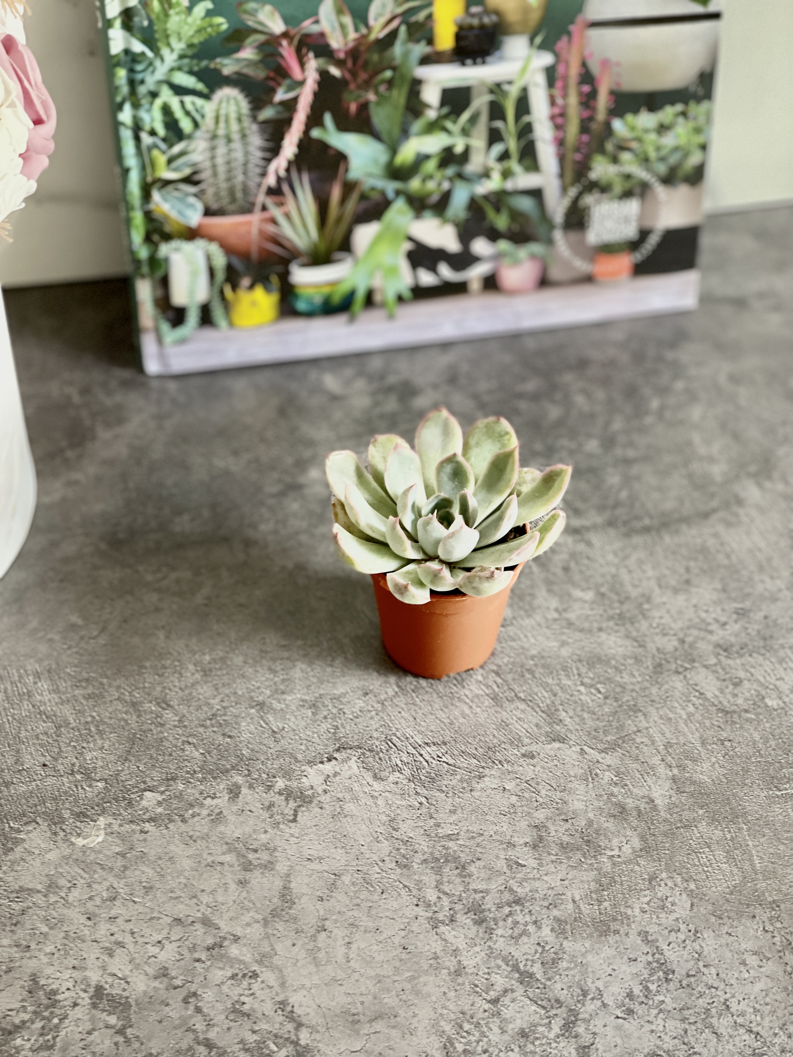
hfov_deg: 22.9
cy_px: 528
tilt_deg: -45.3
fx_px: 1955
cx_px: 396
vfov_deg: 30.3
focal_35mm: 64
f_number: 2.2
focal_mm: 7.5
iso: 250
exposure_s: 1/40
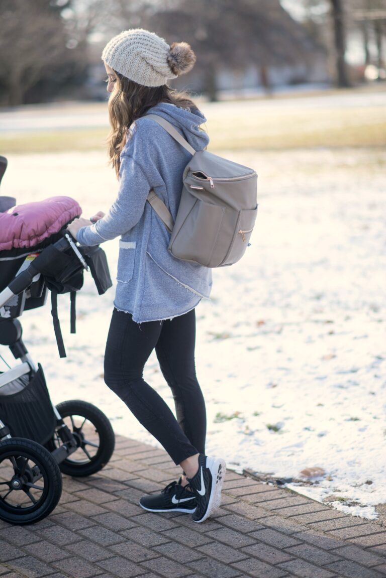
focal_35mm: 85
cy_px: 289
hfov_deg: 16.1
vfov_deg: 23.9
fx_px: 1366
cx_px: 193
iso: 100
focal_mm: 85
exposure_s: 1/800
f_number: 2
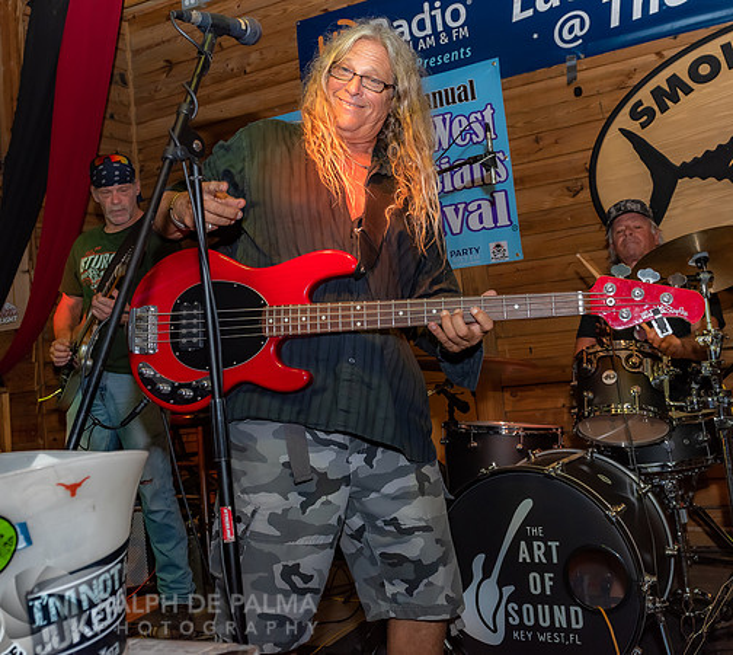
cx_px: 351
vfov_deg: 40.0
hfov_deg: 44.6
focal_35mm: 39
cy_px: 243
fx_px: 893
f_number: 5.6
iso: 1000
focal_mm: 26
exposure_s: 1/160
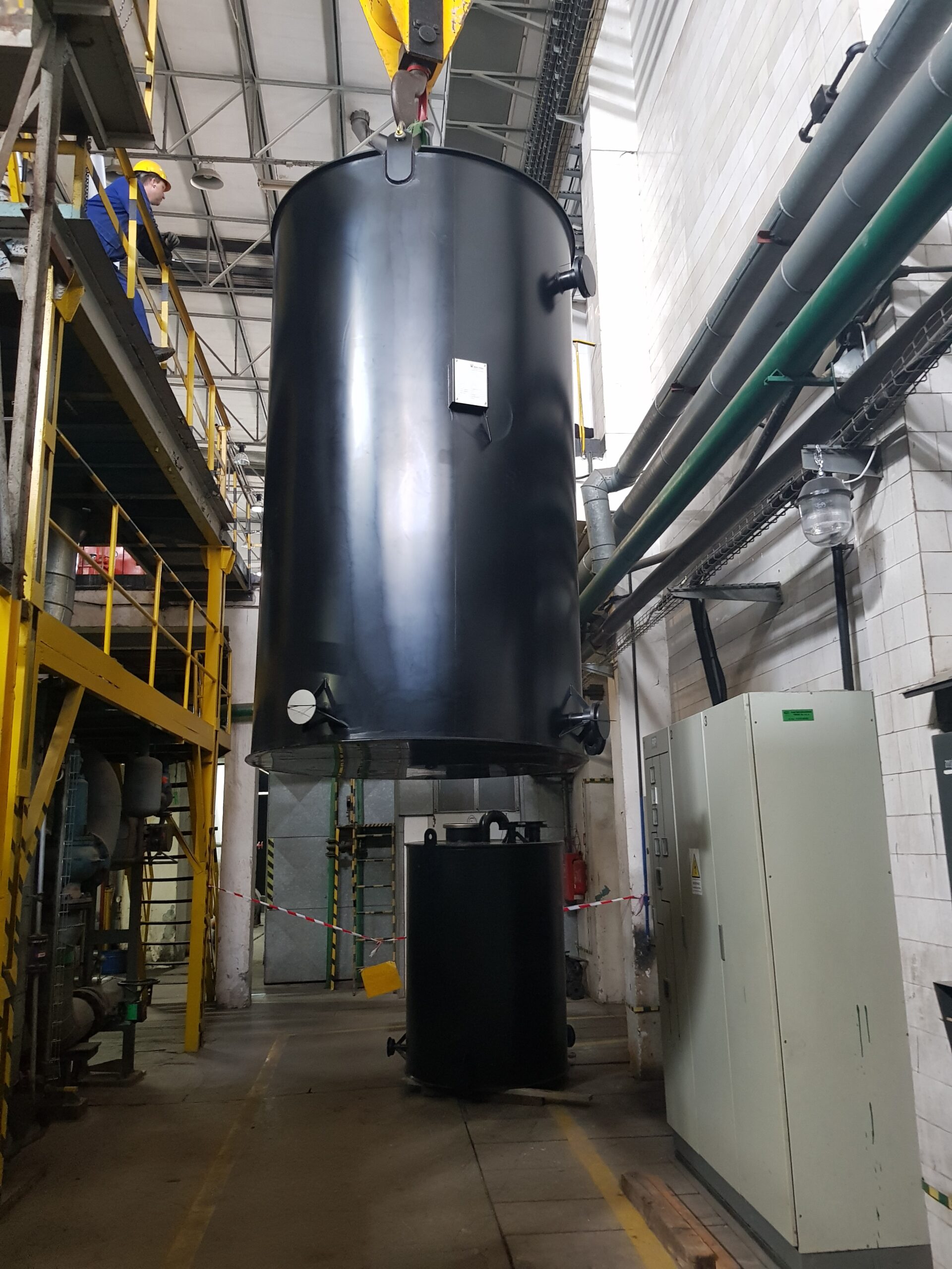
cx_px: 476
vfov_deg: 67.3
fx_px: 953
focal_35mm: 26
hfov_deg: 53.1
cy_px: 634
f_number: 1.7
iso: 250
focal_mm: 4.2
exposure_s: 1/25
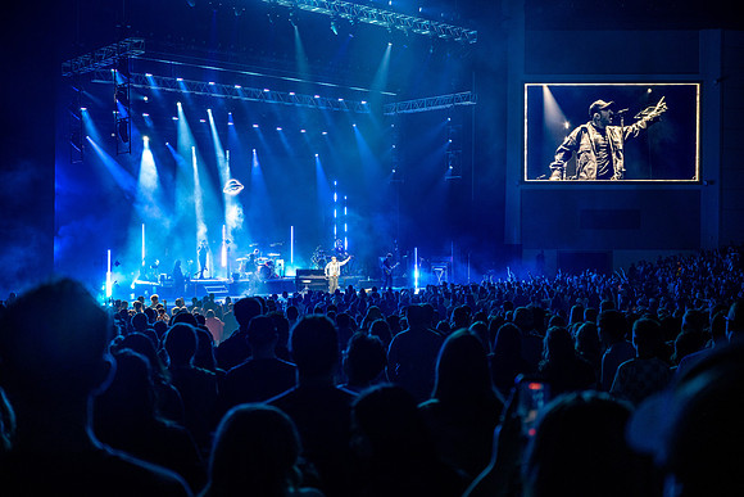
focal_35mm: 41
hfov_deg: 47.4
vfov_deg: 32.6
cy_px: 248
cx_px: 372
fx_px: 847
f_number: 2.8
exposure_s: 1/40
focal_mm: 41
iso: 500
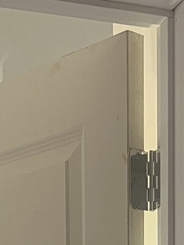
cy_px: 583
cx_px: 124
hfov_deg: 10.3
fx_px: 1021
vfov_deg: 11.4
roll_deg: -1.0
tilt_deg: -7.4
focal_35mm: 144
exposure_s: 1/60
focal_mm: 5.7
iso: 200
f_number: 1.5
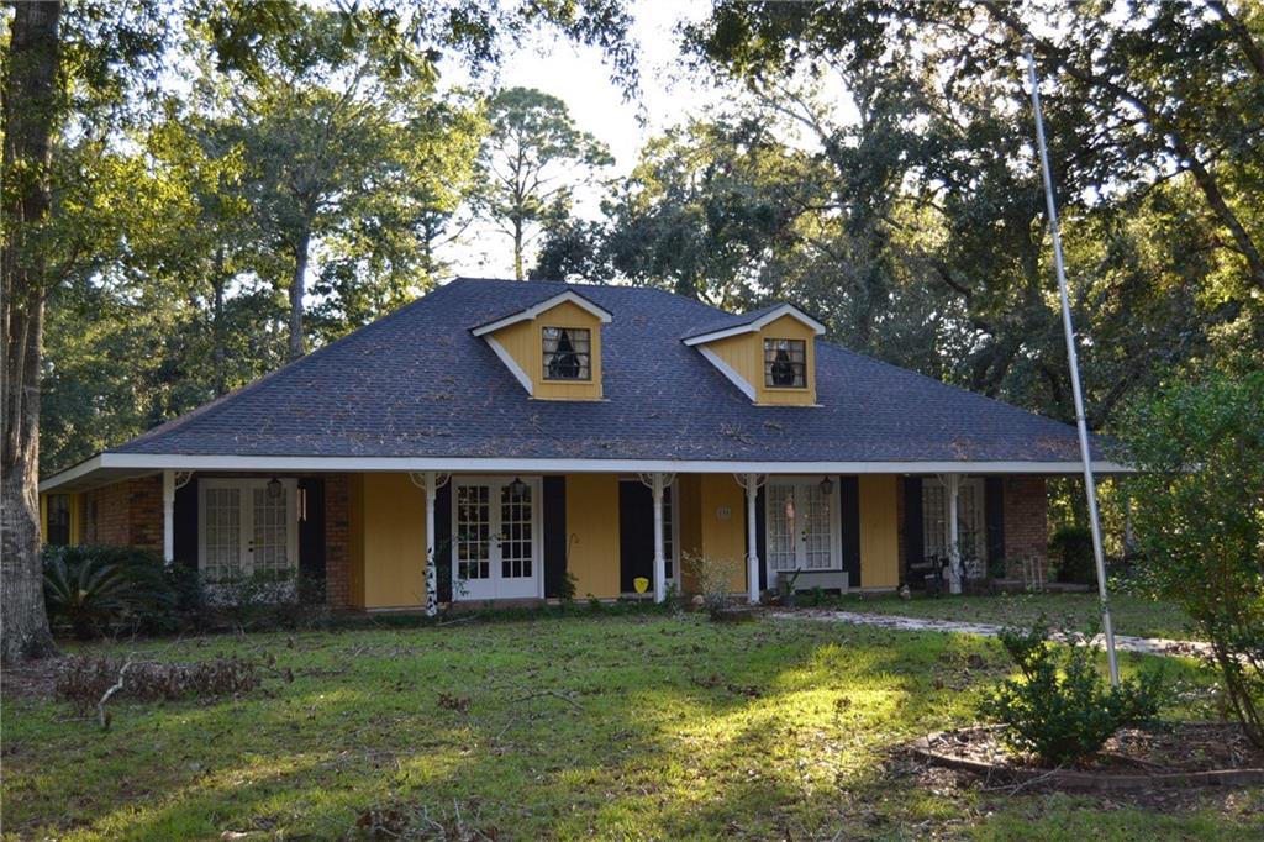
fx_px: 1474
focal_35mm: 42
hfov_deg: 46.4
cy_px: 421
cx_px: 632
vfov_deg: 31.9
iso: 160
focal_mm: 28
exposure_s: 1/125
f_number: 4
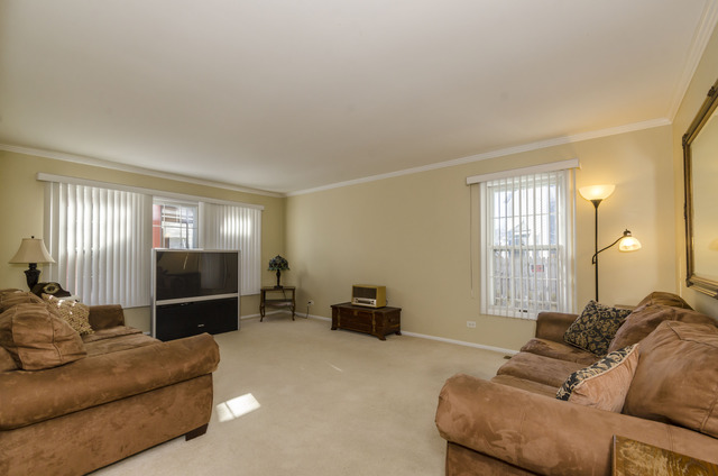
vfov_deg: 77.1
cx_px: 359
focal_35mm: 15
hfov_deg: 100.5
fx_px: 299
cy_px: 238
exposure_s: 1/60
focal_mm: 10
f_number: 9.5
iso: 200
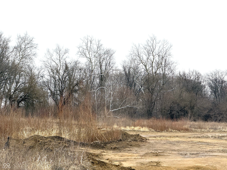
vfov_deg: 12.3
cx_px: 114
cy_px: 85
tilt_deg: +2.3
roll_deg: -1.1
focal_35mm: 120
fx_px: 787
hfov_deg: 16.4
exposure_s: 1/1513
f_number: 2.8
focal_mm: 15.66
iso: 64
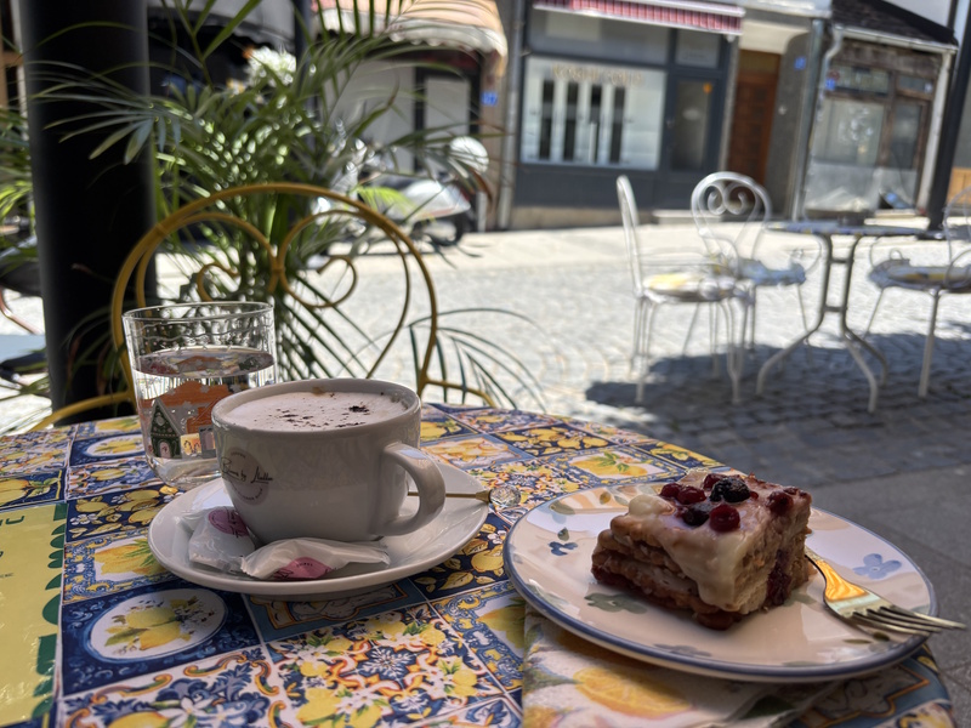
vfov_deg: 53.1
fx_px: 729
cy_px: 364
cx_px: 486
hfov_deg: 67.3
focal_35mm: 26
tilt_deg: -14.1
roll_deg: -2.7
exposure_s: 1/1499
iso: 50
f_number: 1.6
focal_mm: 5.96
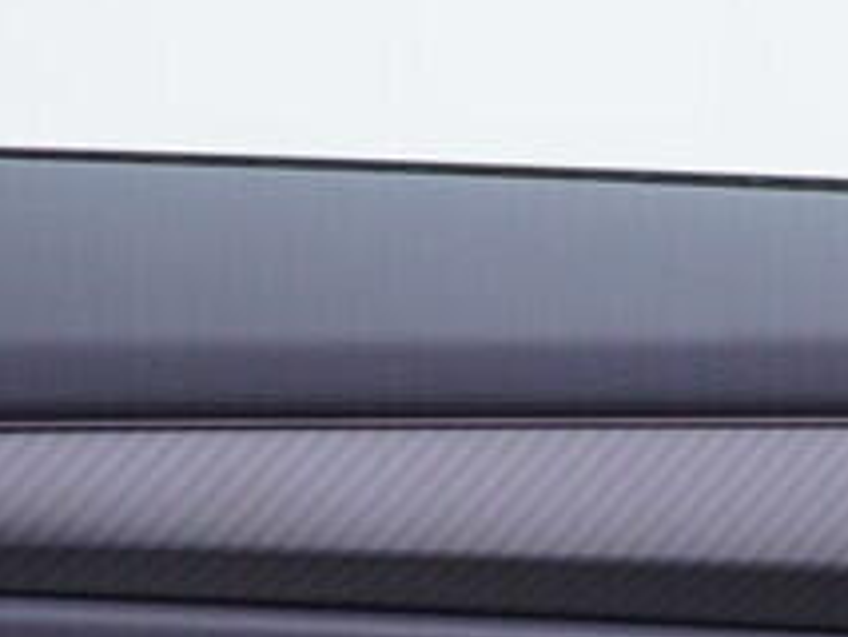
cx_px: 1393
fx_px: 5736
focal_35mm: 234
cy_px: 1123
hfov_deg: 8.2
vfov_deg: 6.2
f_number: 3.2
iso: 125
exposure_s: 1/50
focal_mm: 24
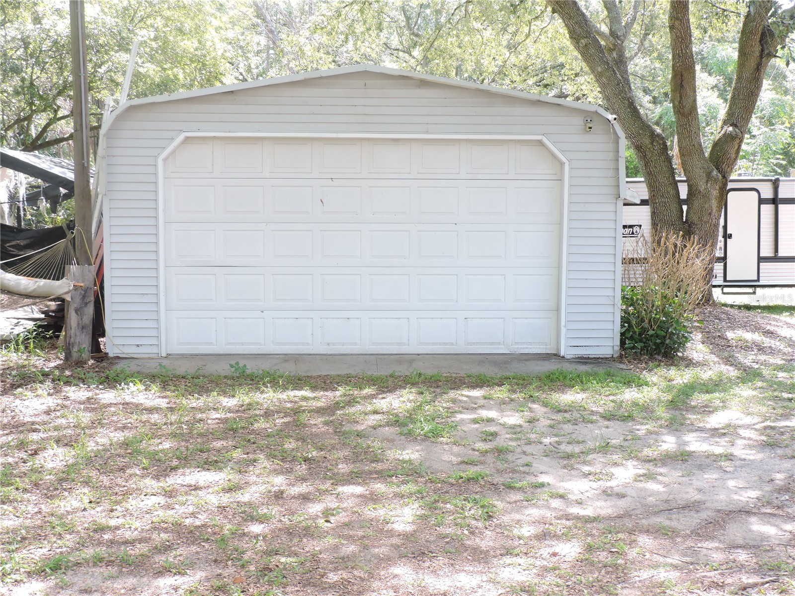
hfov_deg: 43.9
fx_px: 988
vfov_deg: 33.6
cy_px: 298
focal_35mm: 43
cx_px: 398
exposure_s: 1/160
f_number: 3.4
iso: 320
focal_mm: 7.7
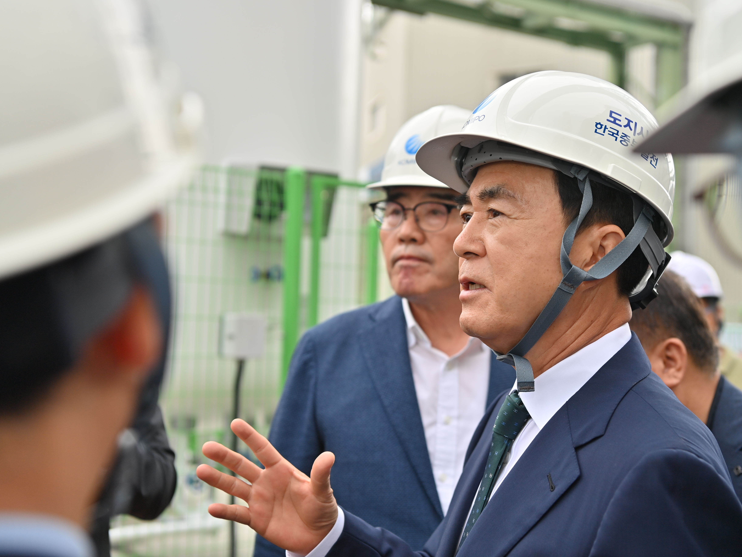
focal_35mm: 55
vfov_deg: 26.6
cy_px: 275
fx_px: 1179
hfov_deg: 34.9
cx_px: 409
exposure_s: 1/200
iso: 200
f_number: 4
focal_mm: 50
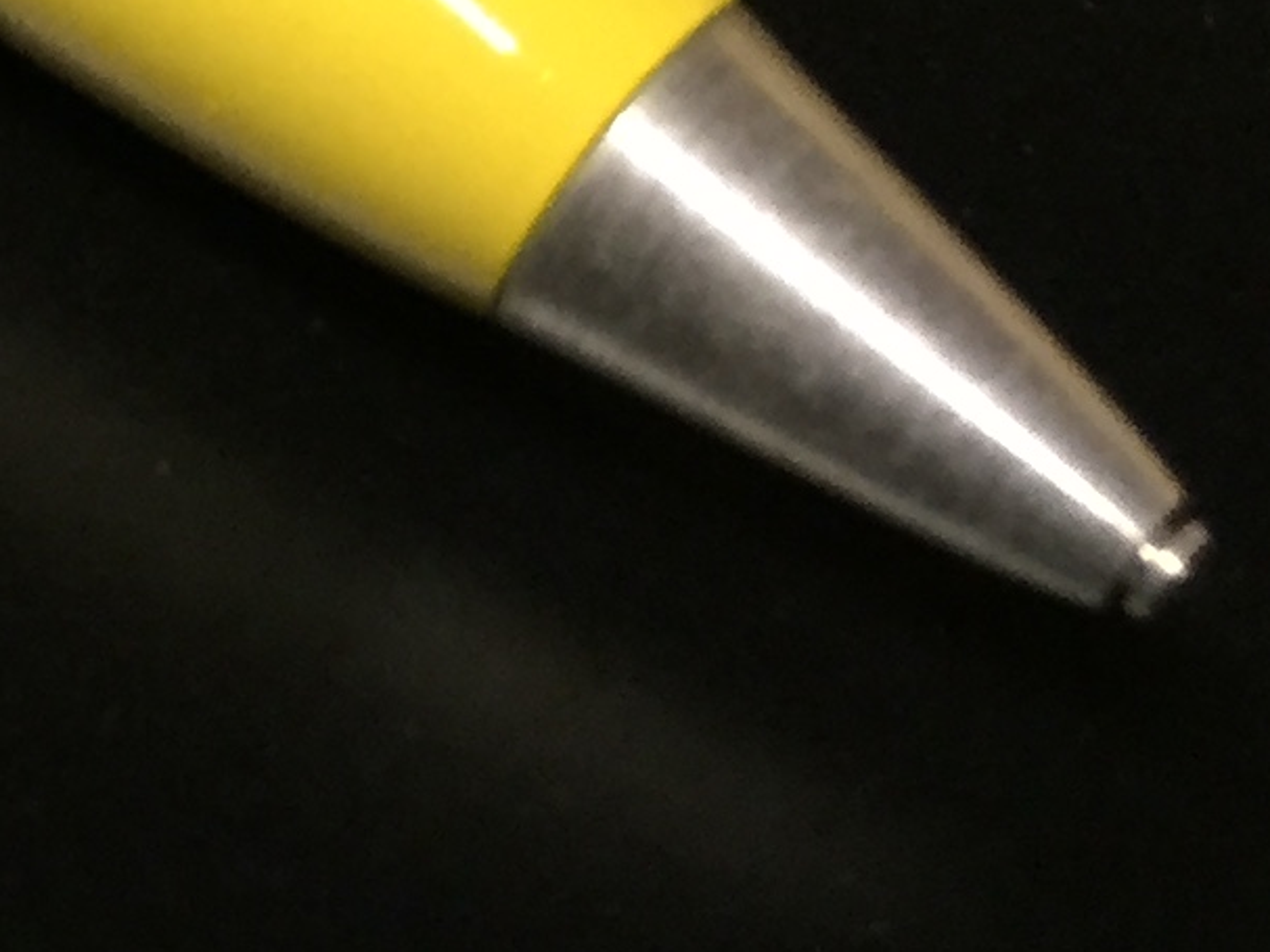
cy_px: -762
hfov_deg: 11.6
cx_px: -1109
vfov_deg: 9.1
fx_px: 5722
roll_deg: -1.8
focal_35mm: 156
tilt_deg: -44.2
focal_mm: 4.15
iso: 125
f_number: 2.2
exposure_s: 1/30
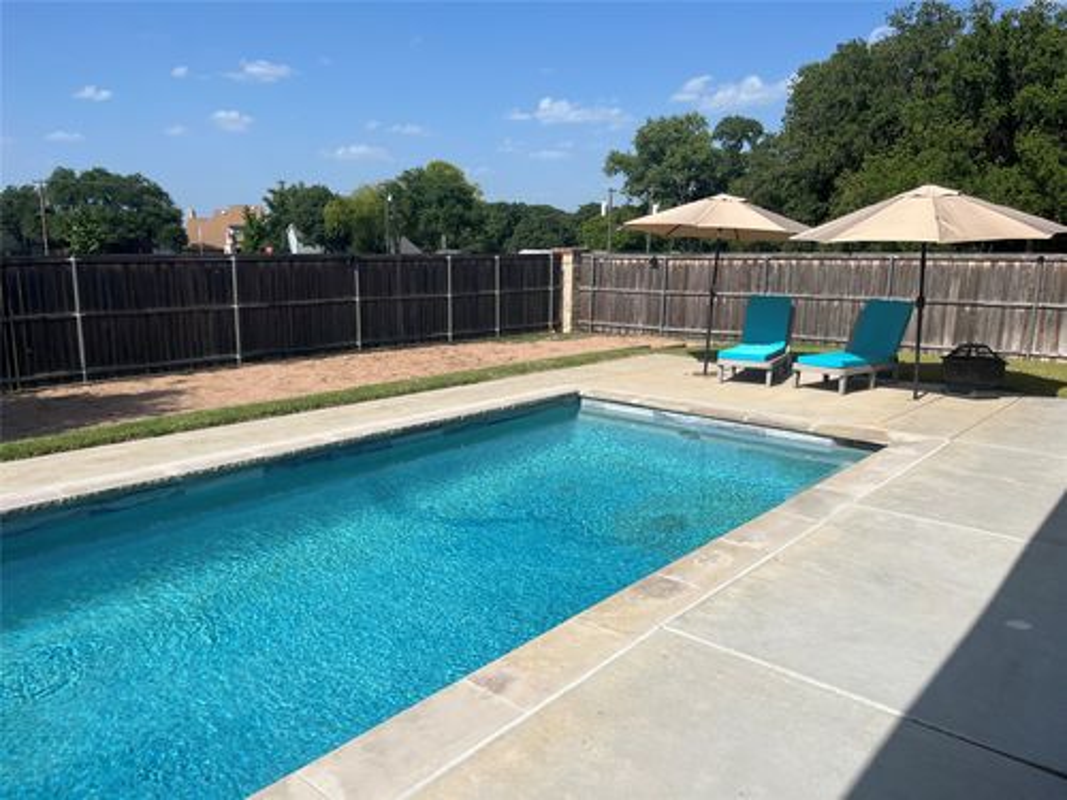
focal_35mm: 26
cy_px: 400
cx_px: 534
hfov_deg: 67.3
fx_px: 801
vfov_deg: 53.1
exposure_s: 1/5319
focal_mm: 5.1
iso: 50
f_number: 1.6
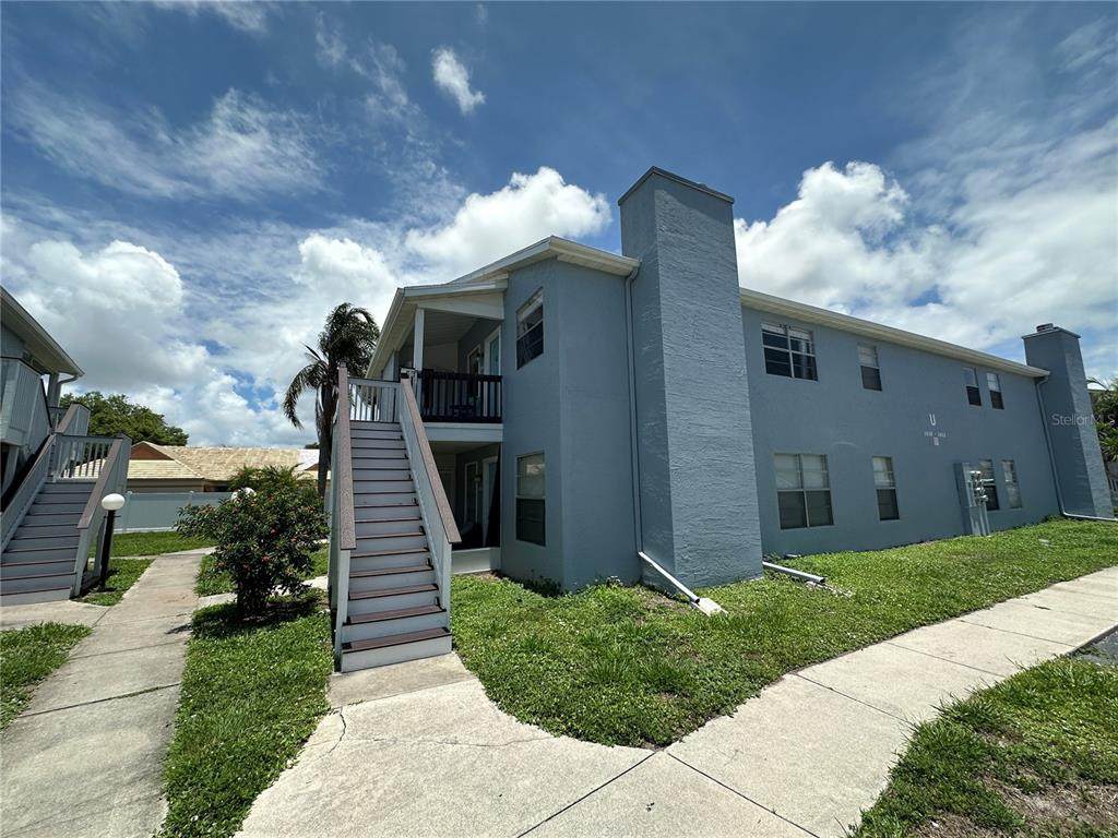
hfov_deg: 102.1
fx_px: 452
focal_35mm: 14
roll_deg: +0.8
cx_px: 559
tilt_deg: +10.0
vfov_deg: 85.7
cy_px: 419
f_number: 2.2
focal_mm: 2.22
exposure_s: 1/1667
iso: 40
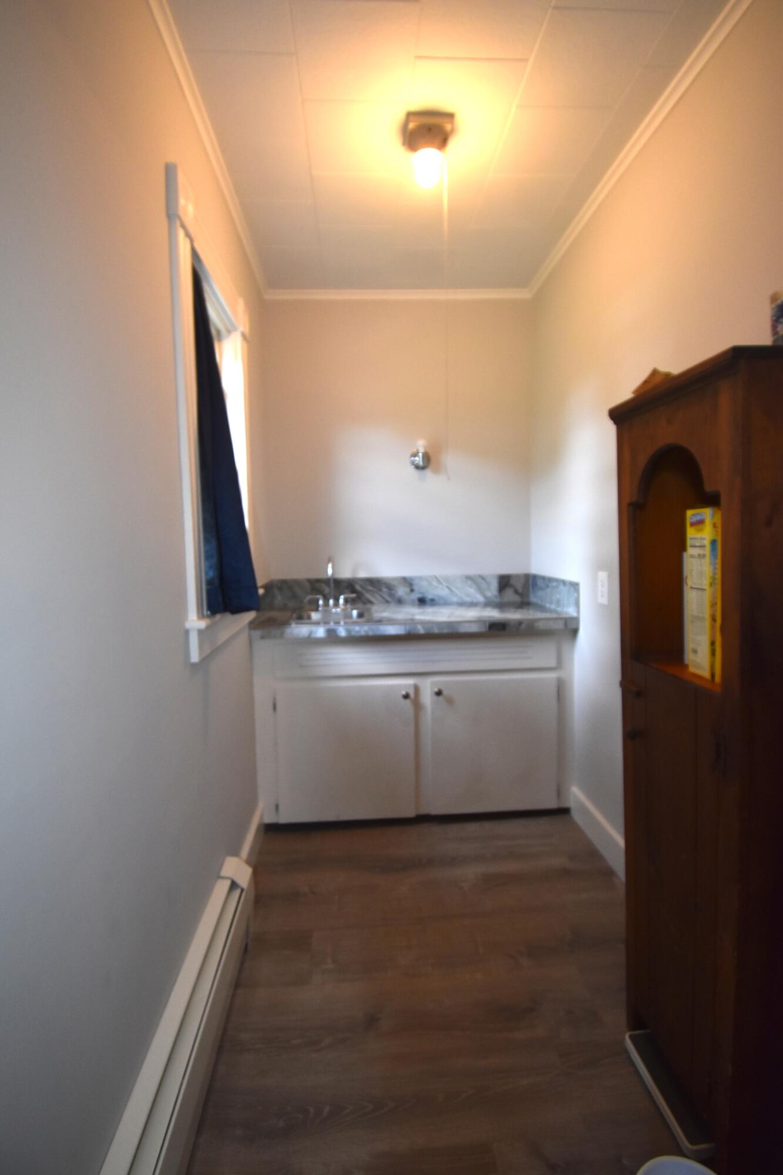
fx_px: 489
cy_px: 588
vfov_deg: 100.4
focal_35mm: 15
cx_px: 392
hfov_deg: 77.3
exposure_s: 1/100
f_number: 5
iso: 800
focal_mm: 10
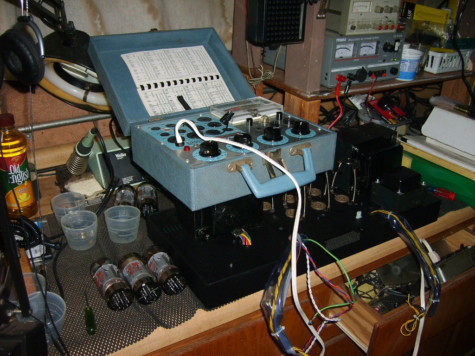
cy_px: 178
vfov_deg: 40.7
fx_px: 480
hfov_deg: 52.6
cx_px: 238
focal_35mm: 35
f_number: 2.8
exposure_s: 1/30
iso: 100
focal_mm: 5.8
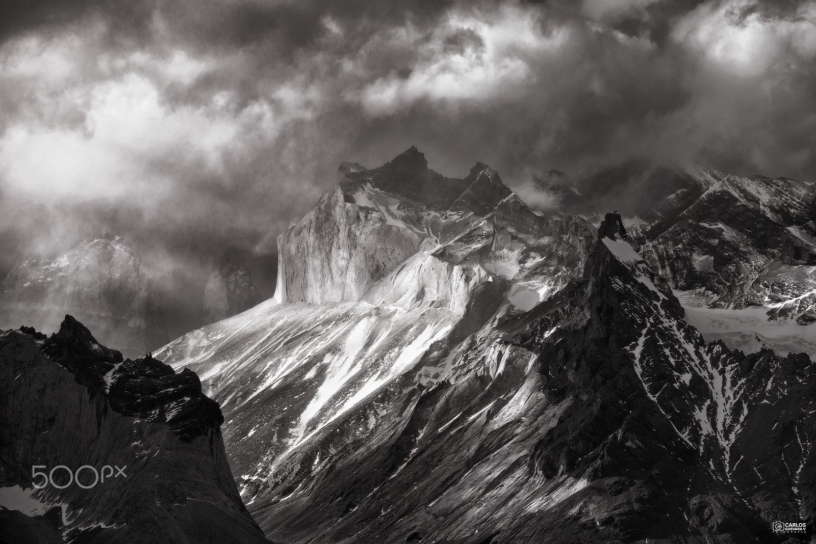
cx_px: 408
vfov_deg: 8.1
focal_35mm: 170
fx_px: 3855
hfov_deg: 12.1
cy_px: 272
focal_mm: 170
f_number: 8
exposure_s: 1/1250
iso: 400
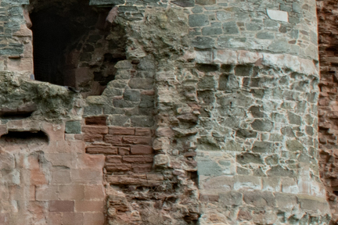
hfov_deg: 14.5
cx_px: -116
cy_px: 33
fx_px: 1267
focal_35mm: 135
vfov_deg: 10.1
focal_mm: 18
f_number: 14
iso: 100
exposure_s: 1/125
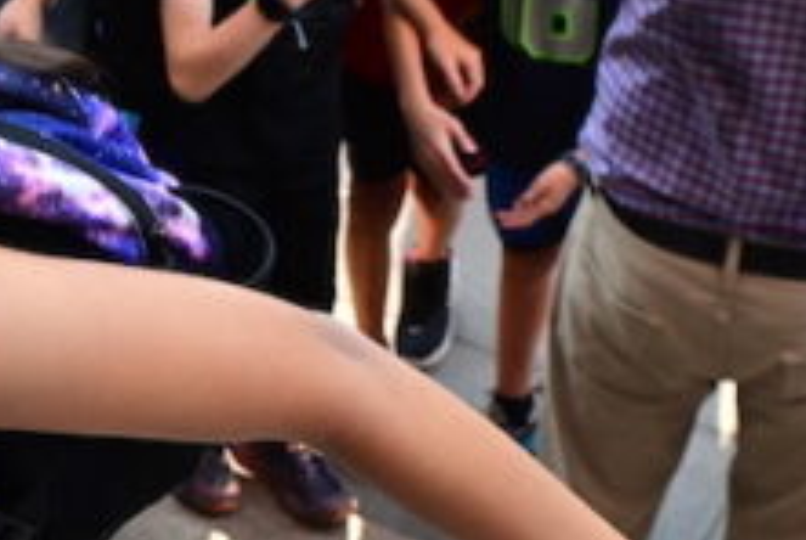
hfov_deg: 17.7
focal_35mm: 111
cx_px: -109
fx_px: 2488
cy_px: 122
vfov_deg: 12.3
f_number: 4.5
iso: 2000
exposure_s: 1/500
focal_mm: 24
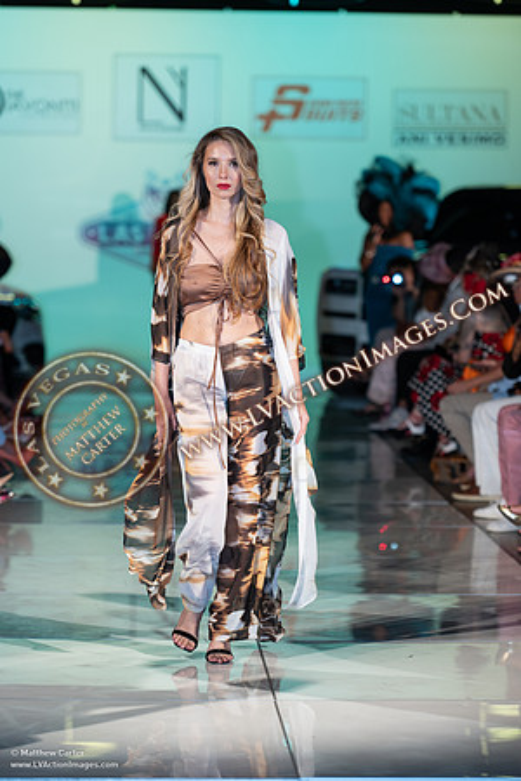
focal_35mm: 130
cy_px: 390
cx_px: 260
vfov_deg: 15.8
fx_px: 2822
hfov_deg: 10.5
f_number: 2.8
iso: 400
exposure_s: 1/200
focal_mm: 130
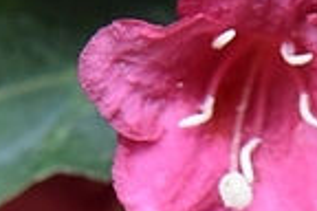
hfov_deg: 3.2
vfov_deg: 2.1
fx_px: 5631
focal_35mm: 640
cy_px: -99
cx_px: 464
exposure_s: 1/125
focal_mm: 85
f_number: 5
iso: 800
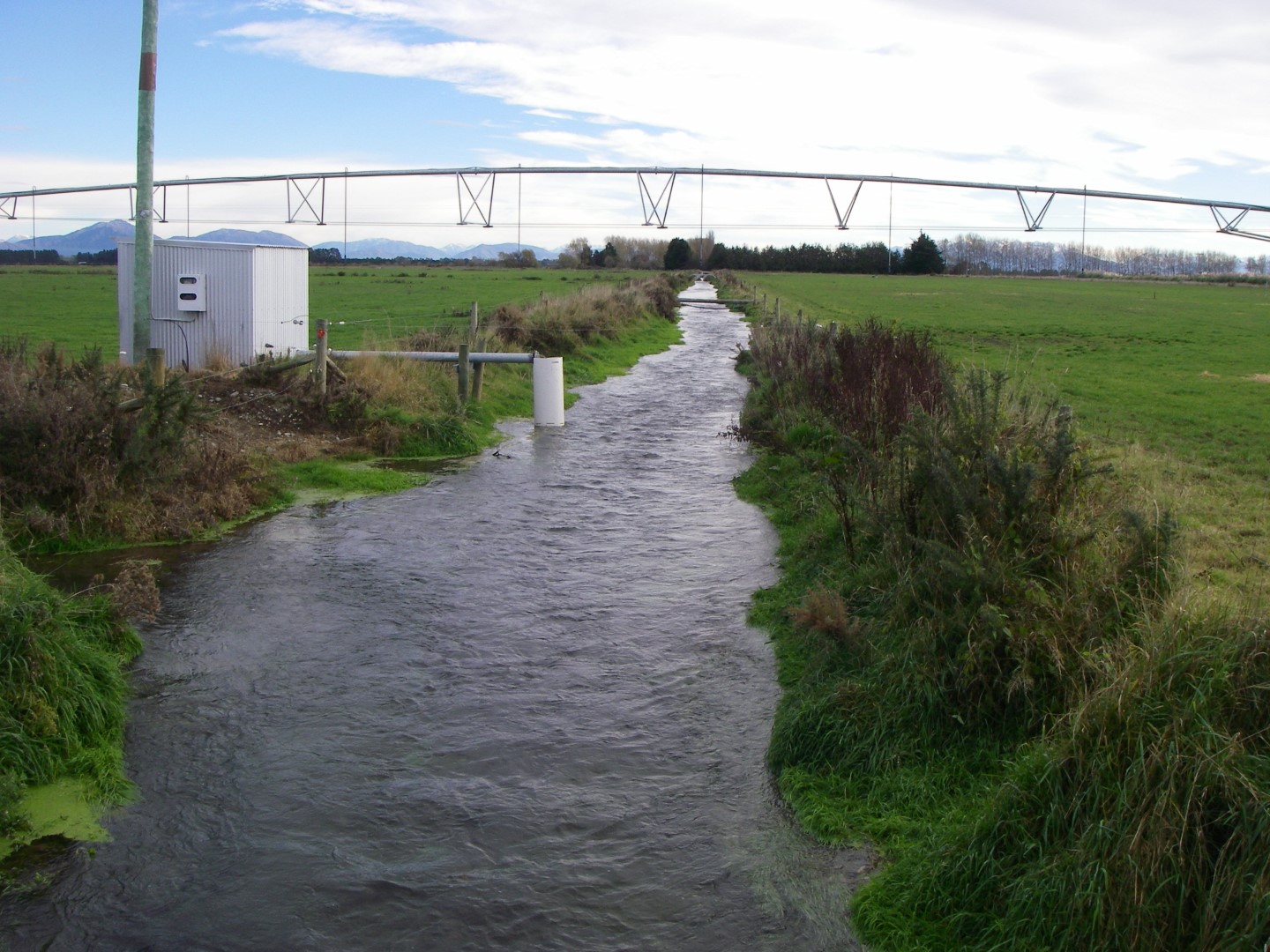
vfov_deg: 37.7
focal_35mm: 38
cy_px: 476
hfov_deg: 49.0
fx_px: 1394
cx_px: 635
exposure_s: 1/125
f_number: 6.6
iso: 64
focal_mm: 6.3
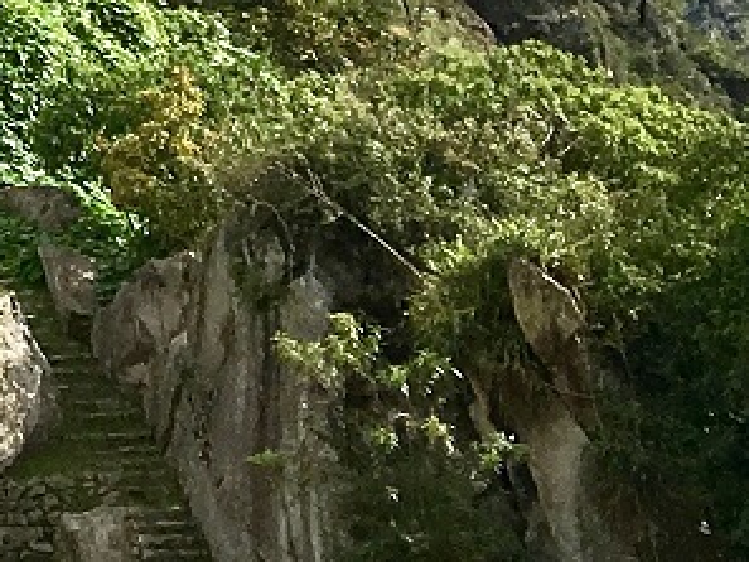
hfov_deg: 8.4
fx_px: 4264
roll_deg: +0.8
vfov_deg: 7.4
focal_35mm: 197
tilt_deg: +4.8
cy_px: -272
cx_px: -1543
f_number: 2.2
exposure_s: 1/1972
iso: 25
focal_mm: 4.15
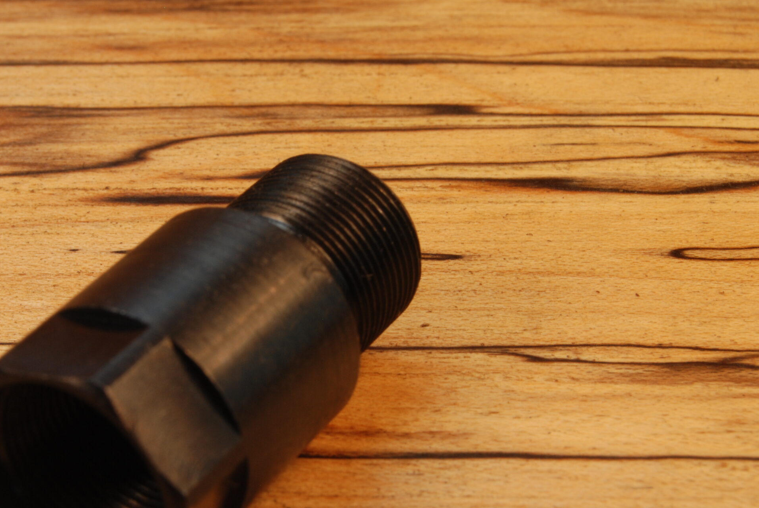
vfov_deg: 12.4
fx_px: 2337
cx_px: 270
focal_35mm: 111
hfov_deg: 18.4
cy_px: 285
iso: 200
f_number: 20
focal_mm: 55
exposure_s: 1/20
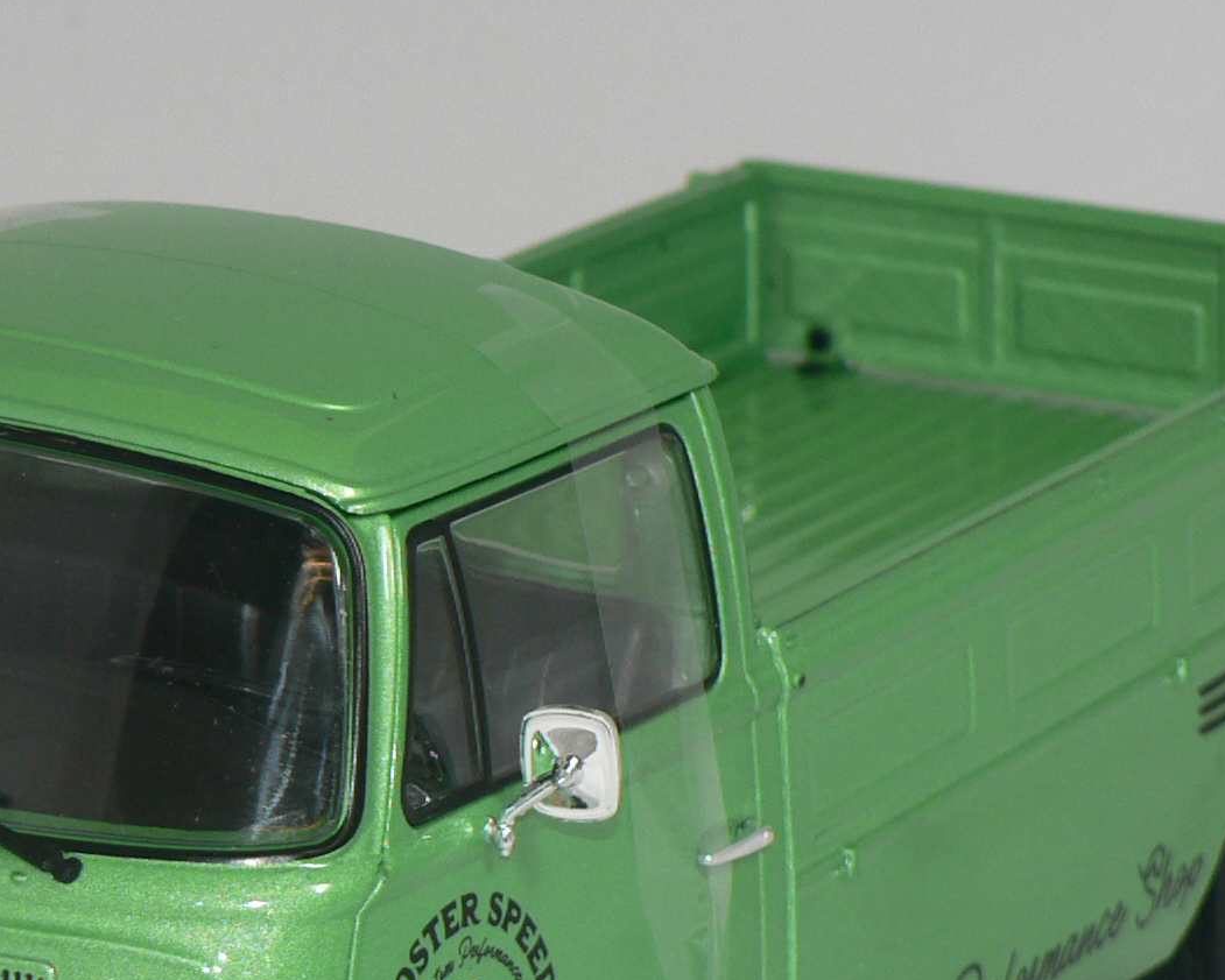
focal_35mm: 183
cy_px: 677
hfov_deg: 10.5
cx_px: 353
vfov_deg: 8.4
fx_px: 6635
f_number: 3.2
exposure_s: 1/60
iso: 80
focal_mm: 12.9
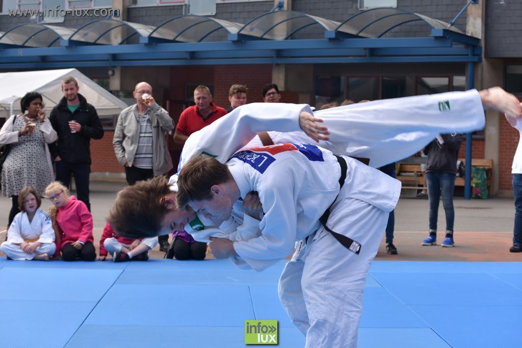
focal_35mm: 75
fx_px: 1088
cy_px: 174
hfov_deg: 27.0
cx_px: 261
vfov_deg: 18.2
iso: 100
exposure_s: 1/500
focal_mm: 50
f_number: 5
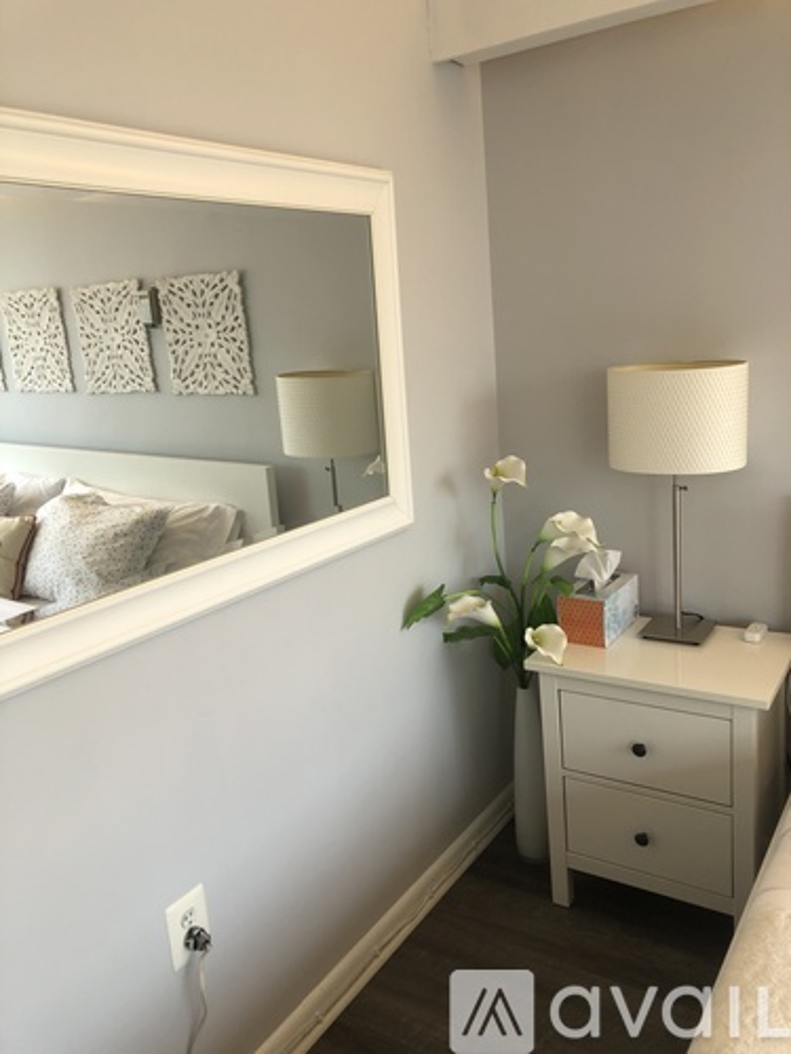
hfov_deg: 49.7
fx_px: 853
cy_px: 527
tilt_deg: -13.3
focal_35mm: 28
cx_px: 396
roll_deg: +5.4
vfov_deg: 63.4
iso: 40
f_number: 1.8
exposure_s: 1/120
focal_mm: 3.99
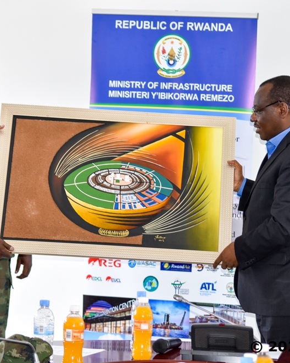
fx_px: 1598
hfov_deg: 10.4
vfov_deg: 12.9
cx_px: 104
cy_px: 180
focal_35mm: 149
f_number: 5
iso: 800
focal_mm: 70
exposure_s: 1/100
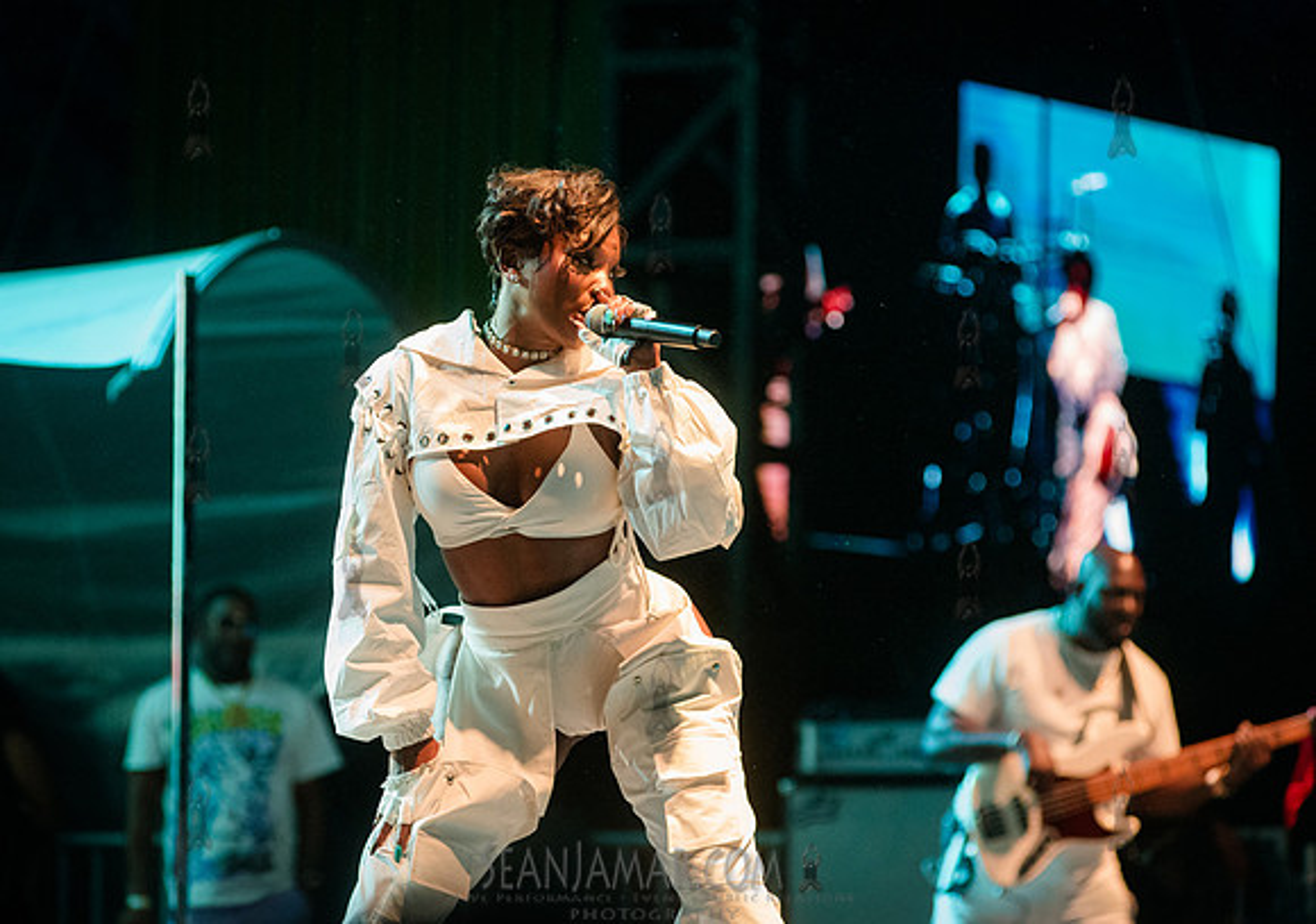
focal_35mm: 179
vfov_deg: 7.9
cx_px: 567
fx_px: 6652
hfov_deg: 11.3
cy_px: 425
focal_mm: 155
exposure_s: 1/400
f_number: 4
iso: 6400
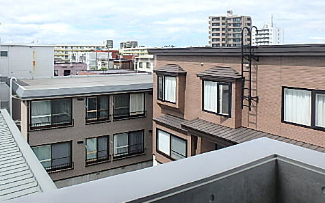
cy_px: 59
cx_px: 114
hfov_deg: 61.6
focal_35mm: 30
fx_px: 266
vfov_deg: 41.0
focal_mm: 3.7
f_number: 3.5
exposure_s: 1/1000
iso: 125
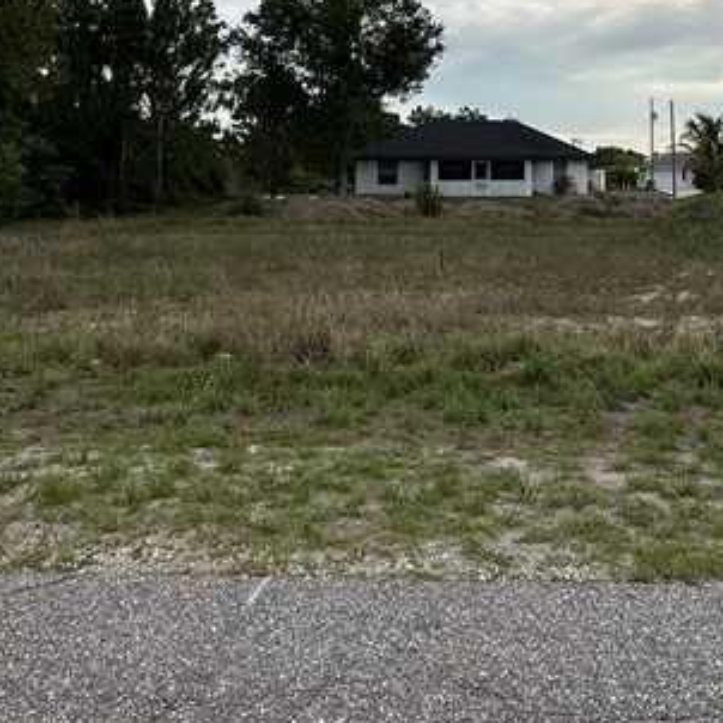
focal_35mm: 42
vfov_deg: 37.9
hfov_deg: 39.6
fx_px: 992
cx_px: 481
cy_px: 103
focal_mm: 2.22
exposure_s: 1/160
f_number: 2.2
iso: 40
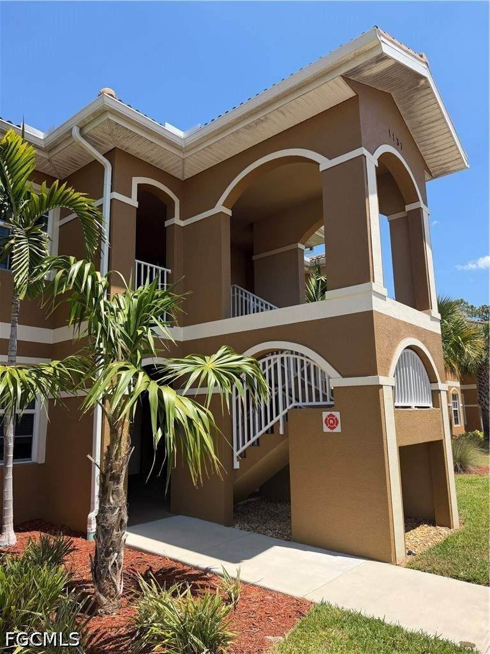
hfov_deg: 56.8
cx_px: 245
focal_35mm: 24
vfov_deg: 71.6
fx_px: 453
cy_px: 327
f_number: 1.78
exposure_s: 1/3021
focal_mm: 6.76
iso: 80
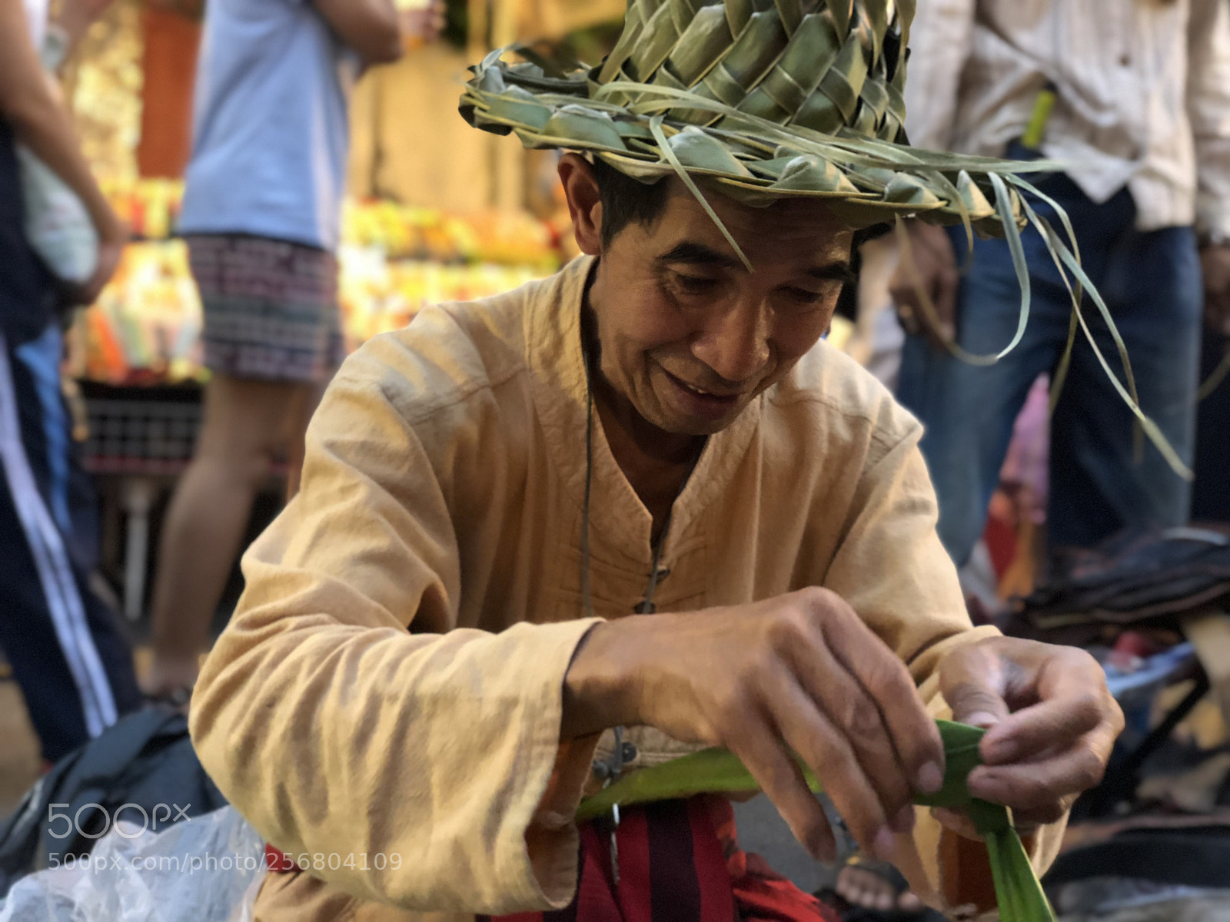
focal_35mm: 52
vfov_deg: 28.0
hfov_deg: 36.8
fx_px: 1848
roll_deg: -3.3
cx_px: 615
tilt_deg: -2.2
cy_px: 461
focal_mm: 6
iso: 160
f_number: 2.4
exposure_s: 1/17
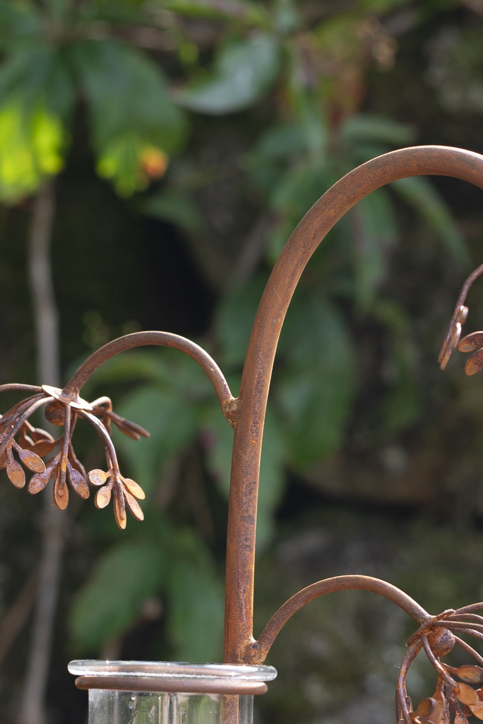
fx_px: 3058
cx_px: 262
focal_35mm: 152
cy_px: 568
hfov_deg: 9.0
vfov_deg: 13.4
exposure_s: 1/160
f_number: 4.5
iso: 200
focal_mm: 50
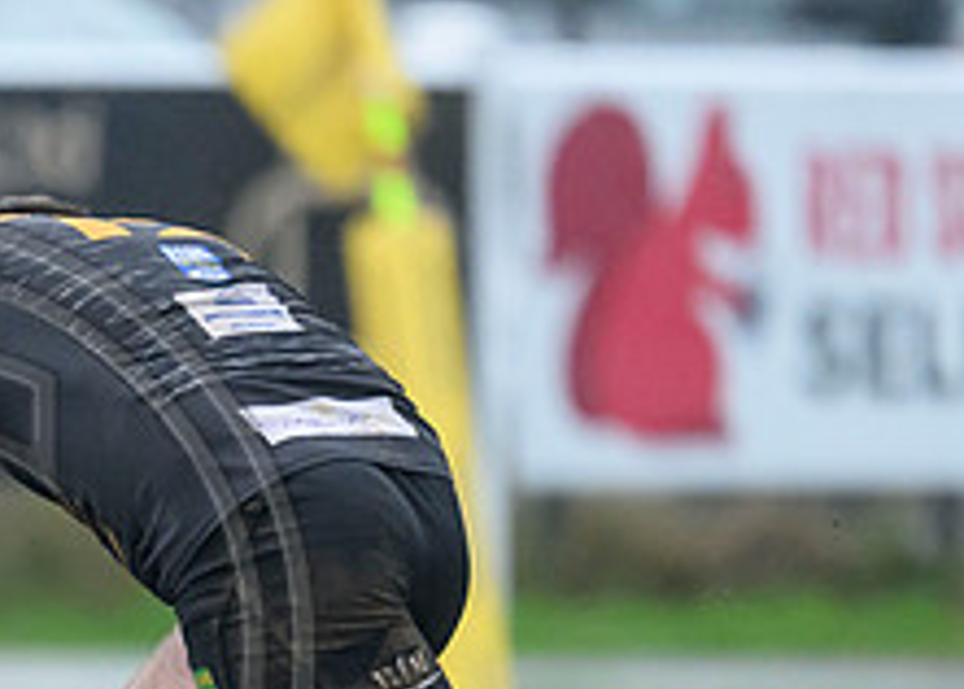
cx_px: -388
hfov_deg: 1.0
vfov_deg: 0.7
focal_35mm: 2102
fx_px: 57567
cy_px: 693
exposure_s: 1/1250
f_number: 4
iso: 2500
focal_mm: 560
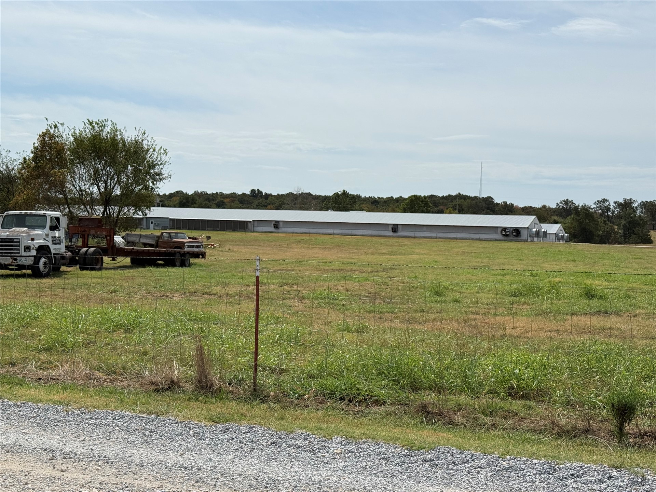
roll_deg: -0.4
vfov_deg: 30.3
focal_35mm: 48
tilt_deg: +1.2
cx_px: 328
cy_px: 246
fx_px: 910
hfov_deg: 39.7
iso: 64
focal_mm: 6.76
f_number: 1.78
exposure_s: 1/11364
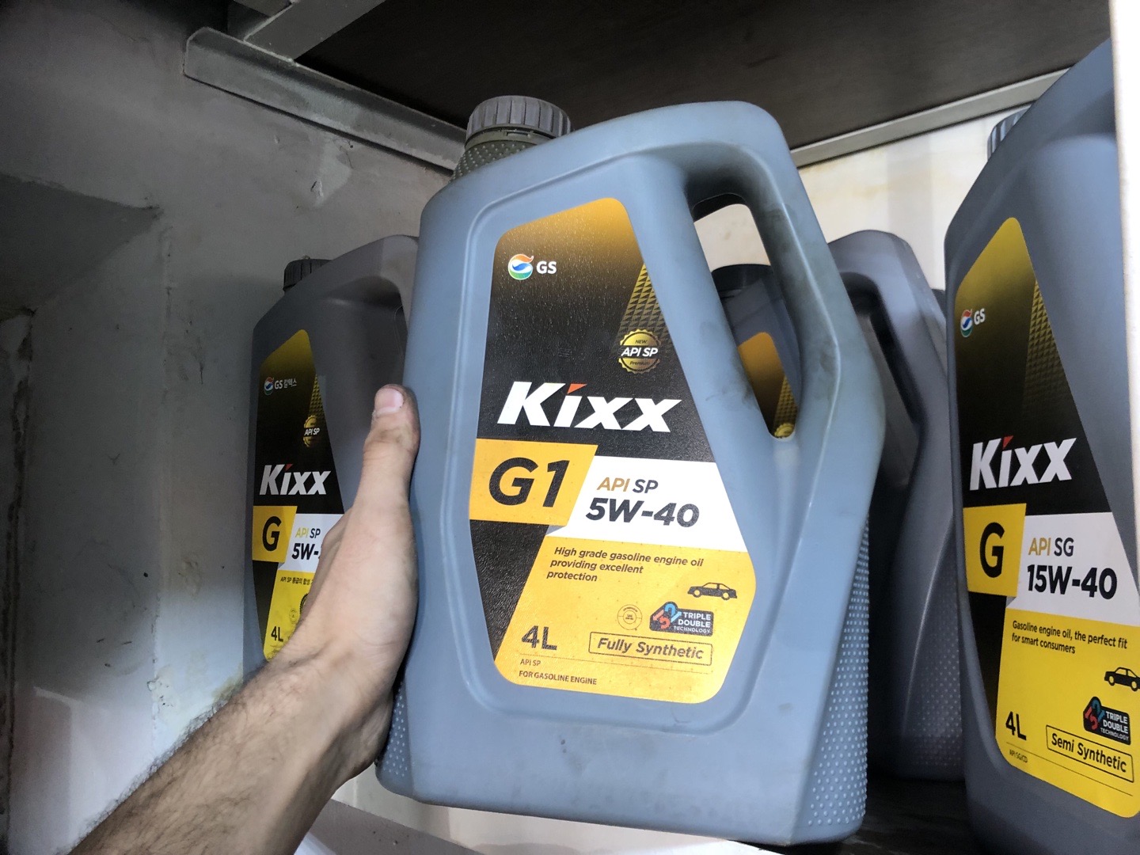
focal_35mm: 28
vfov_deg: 49.7
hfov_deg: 63.4
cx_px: 570
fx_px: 922
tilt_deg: +5.0
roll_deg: +1.2
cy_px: 428
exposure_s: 1/15
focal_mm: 4
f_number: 1.8
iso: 50
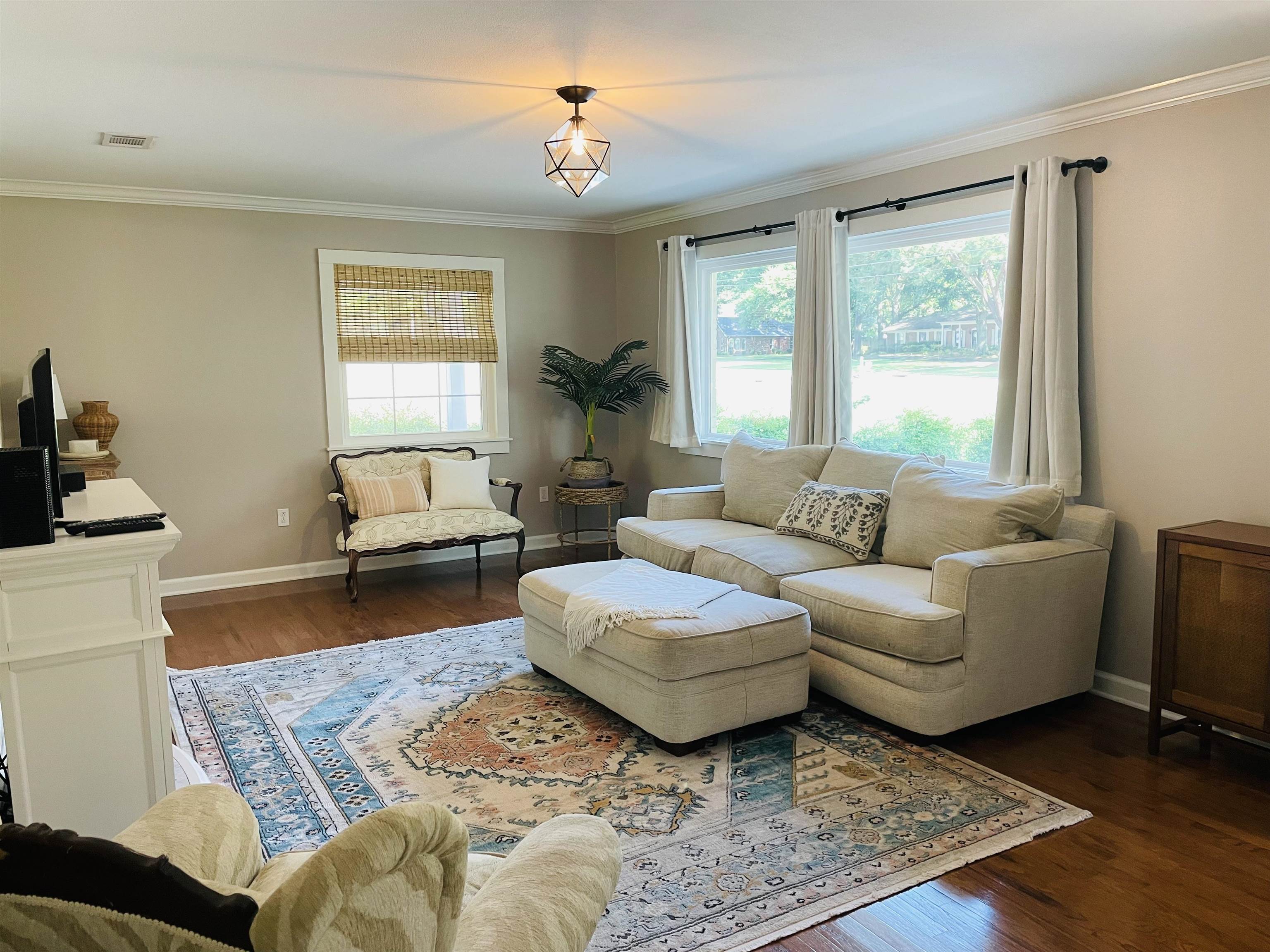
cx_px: 635
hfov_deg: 67.3
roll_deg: +1.1
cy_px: 476
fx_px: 954
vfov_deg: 53.1
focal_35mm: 26
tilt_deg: -6.0
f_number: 1.6
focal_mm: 4.2
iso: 125
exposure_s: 1/60
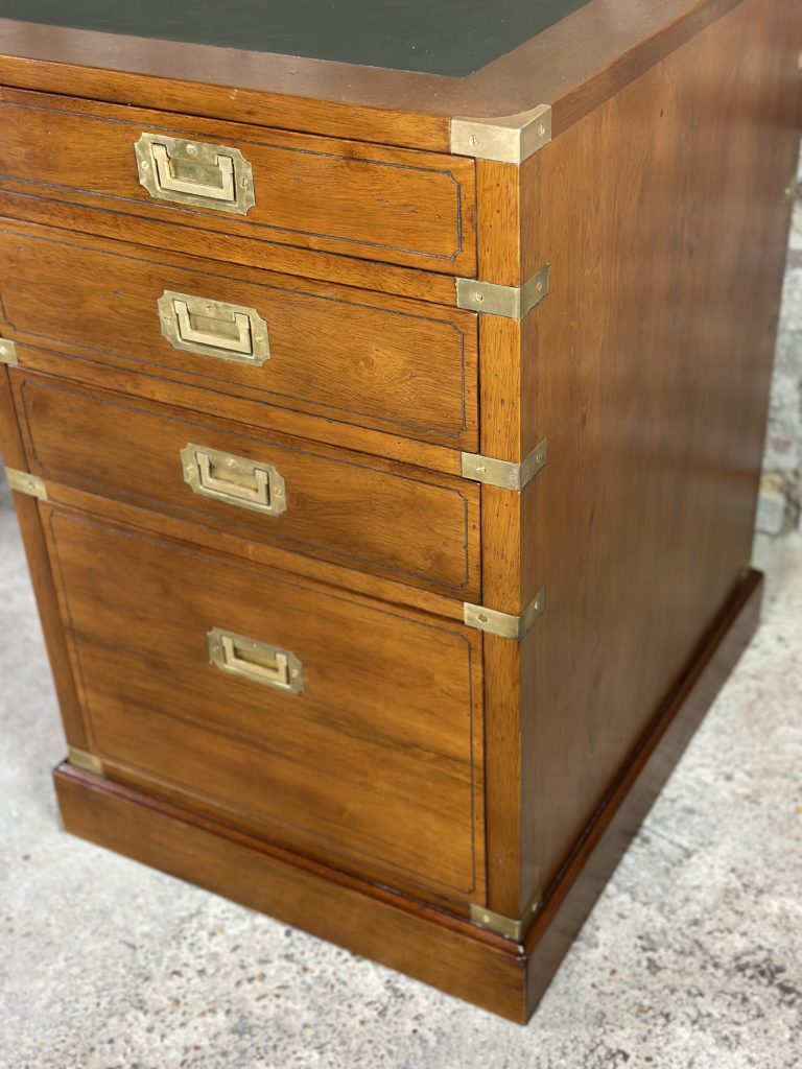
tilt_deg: -33.0
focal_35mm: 48
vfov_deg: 39.7
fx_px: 1483
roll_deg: +4.4
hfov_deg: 30.3
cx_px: 401
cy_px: 534
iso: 250
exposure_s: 1/50
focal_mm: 6.86
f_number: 1.78
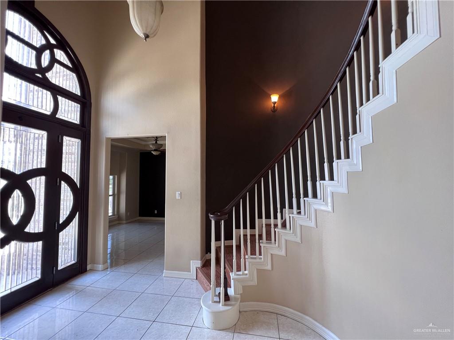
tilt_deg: +2.2
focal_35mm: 13
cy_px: 170
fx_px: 170
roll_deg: +0.5
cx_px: 227
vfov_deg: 89.9
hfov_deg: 106.2
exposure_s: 1/60
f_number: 1.8
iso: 200
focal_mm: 1.57
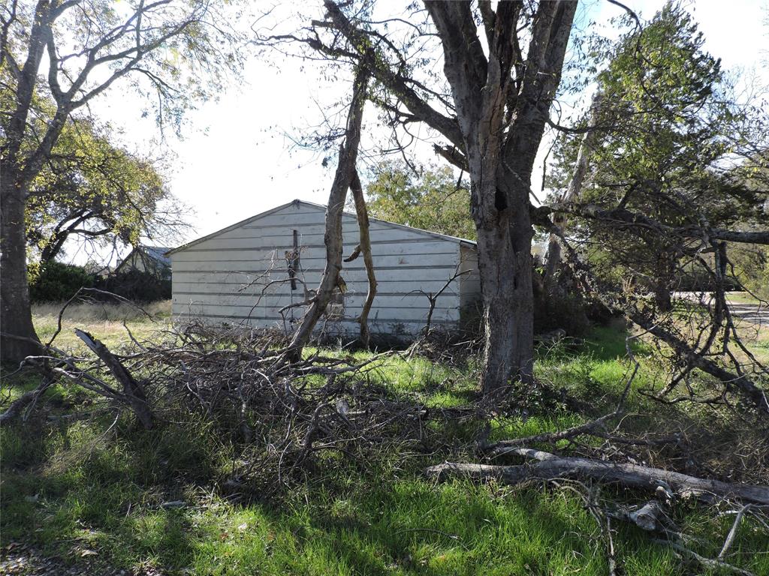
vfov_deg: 56.8
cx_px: 384
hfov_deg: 71.6
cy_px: 288
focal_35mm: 24
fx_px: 533
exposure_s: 1/500
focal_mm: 4.3
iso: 100
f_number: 3
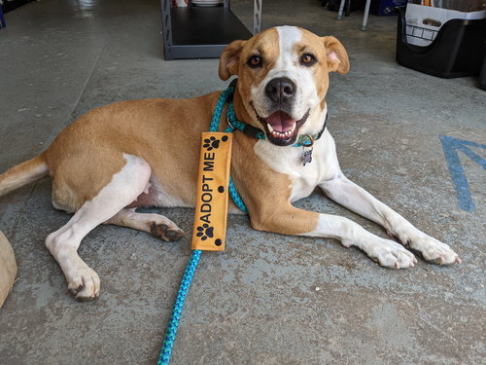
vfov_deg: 51.4
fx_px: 379
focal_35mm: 27
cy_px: 182
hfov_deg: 65.3
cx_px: 243
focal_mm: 4.44
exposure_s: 1/305
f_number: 1.8
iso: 52
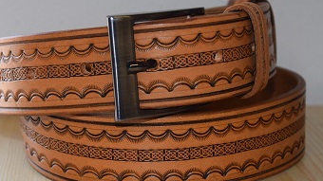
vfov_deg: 14.5
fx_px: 711
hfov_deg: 25.6
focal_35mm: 83
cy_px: 103
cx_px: 161
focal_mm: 40
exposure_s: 1/125
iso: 1000
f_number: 5
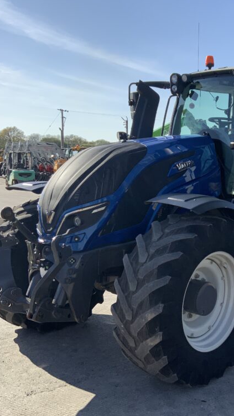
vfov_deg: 47.4
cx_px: 225
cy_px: 206
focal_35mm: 43
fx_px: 474
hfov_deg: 26.5
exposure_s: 1/1412
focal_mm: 3
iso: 16
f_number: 1.8
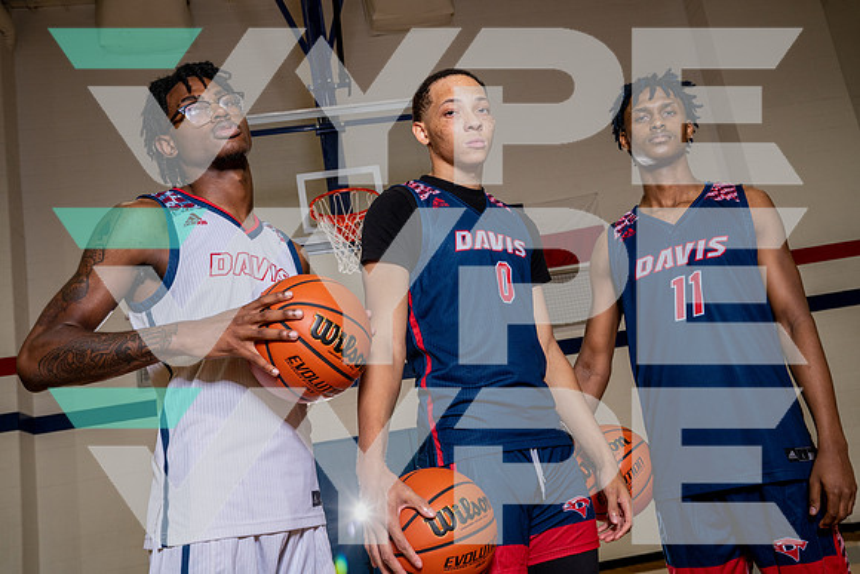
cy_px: 287
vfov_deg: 36.9
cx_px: 430
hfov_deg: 53.1
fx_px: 860
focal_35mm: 36
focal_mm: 36
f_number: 9
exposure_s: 1/200
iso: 800
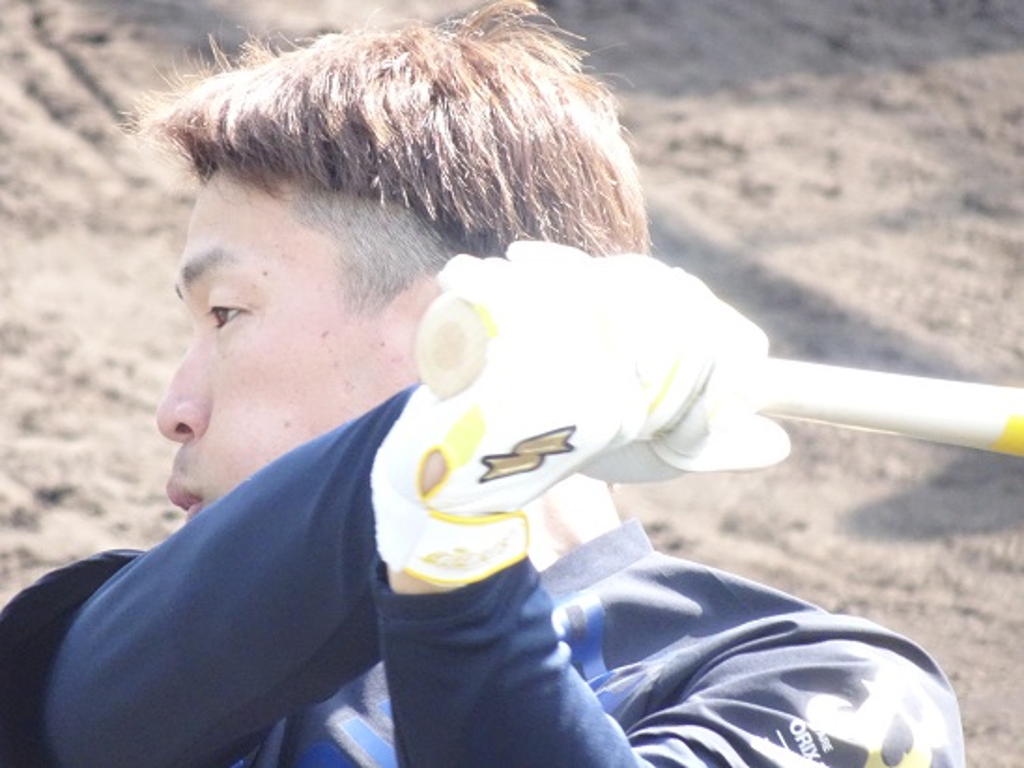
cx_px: 512
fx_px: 21299
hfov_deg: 2.8
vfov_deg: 2.1
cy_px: 384
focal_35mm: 720
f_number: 6.4
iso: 1000
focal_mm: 123
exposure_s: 1/320
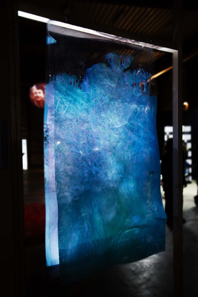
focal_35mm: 35
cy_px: 148
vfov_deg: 54.4
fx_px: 289
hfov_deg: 37.9
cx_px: 99
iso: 1000
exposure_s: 1/40
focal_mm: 35
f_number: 4
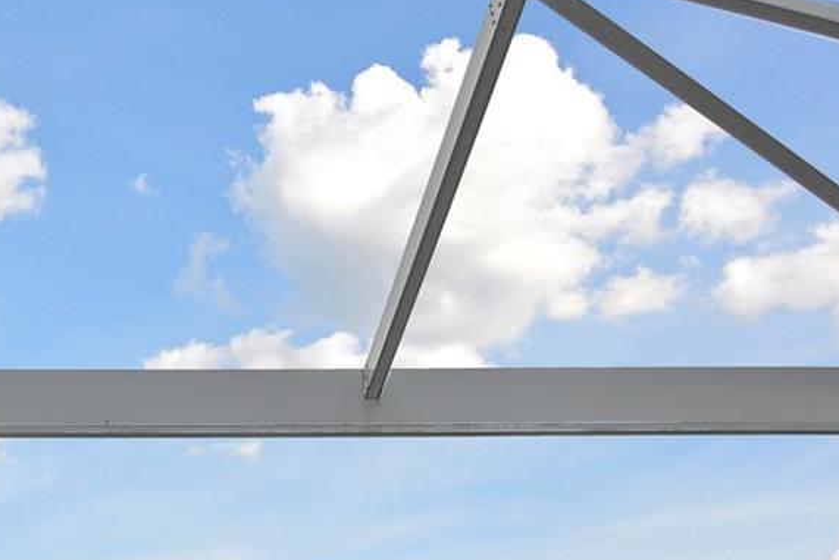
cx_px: 53
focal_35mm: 42
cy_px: 769
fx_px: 979
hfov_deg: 41.9
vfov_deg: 26.1
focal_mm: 10
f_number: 7.1
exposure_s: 1/320
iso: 100
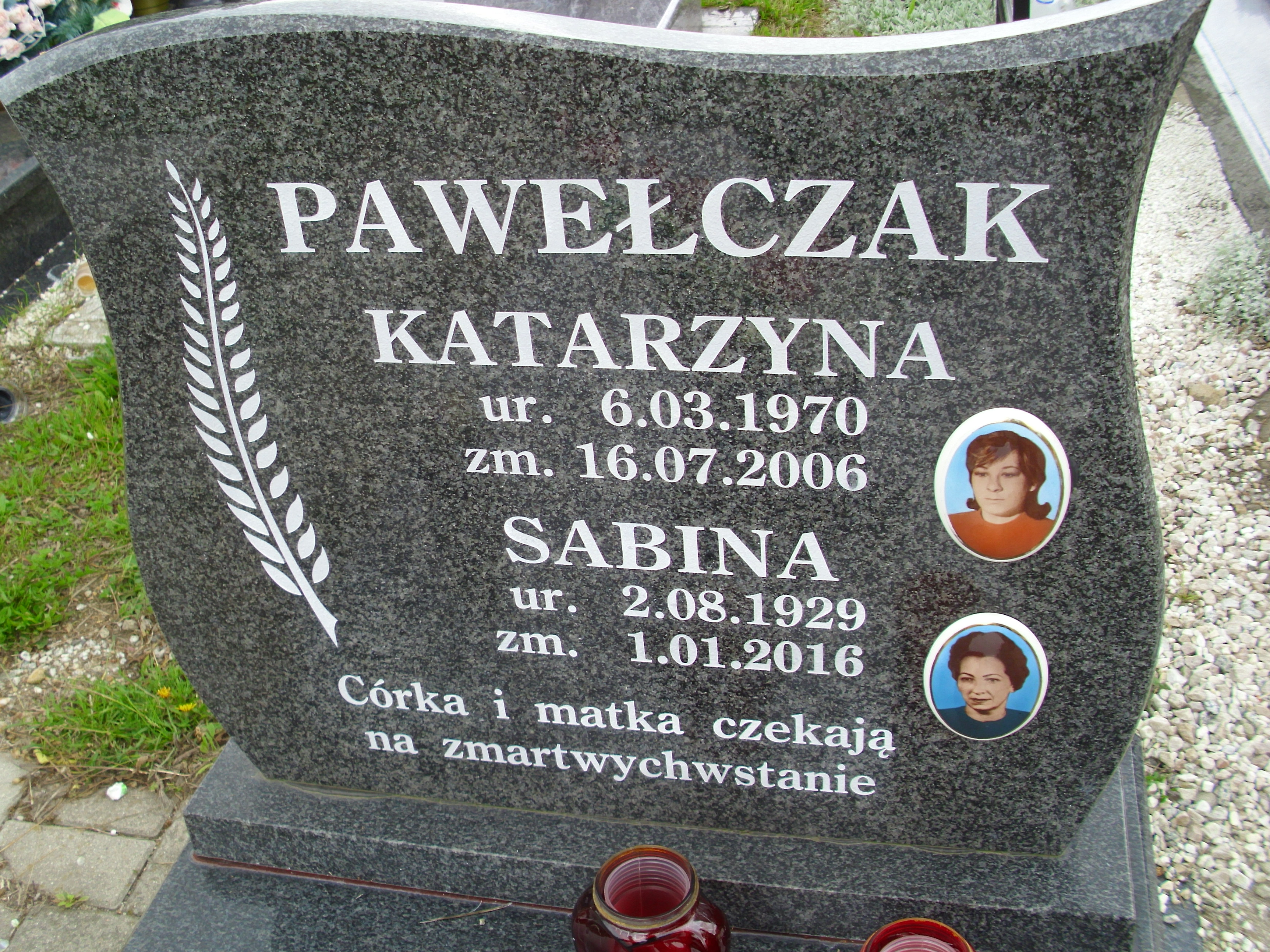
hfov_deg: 50.1
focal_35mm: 37
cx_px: 633
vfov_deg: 38.7
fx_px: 1357
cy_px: 470
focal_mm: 6.2
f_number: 3
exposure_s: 1/98
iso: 50
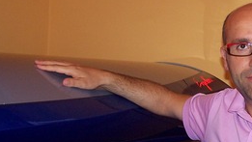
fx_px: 561
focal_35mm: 84
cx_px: 220
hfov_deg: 24.7
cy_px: 90
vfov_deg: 14.4
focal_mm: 6.3
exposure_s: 1/60
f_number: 2.8
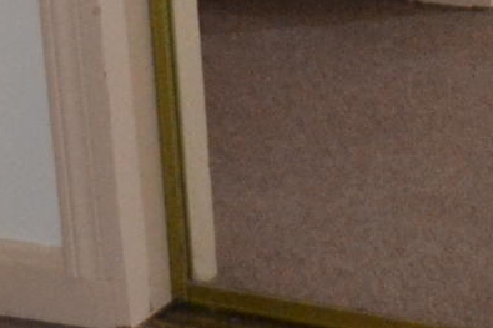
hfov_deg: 9.1
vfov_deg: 6.1
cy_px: -721
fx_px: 2806
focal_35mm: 205
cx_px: 1178
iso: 1400
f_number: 3.5
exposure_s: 1/60
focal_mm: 18
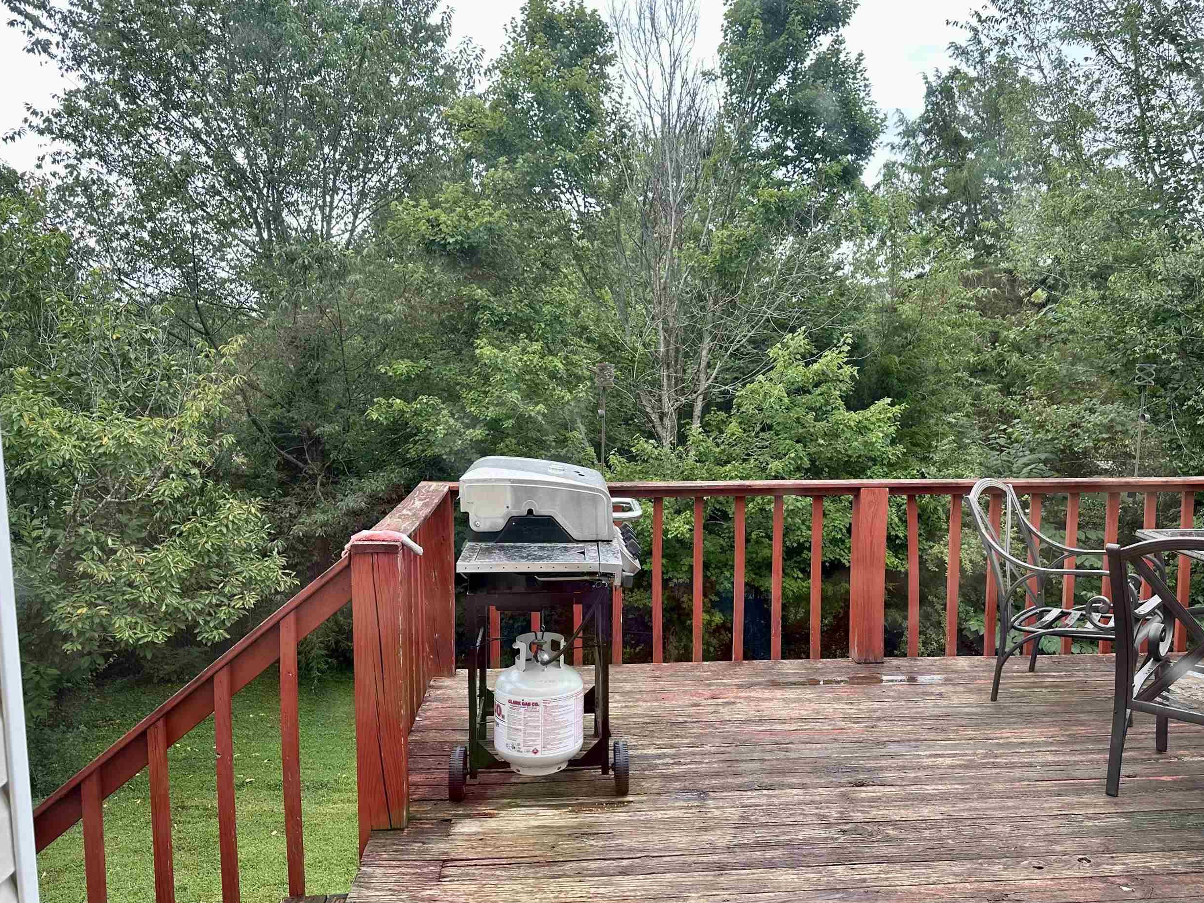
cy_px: 500
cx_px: 684
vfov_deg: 46.7
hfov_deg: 59.7
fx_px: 1043
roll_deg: +0.0
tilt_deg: -7.0
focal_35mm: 30
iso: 80
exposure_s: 1/241
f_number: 1.78
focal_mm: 6.86
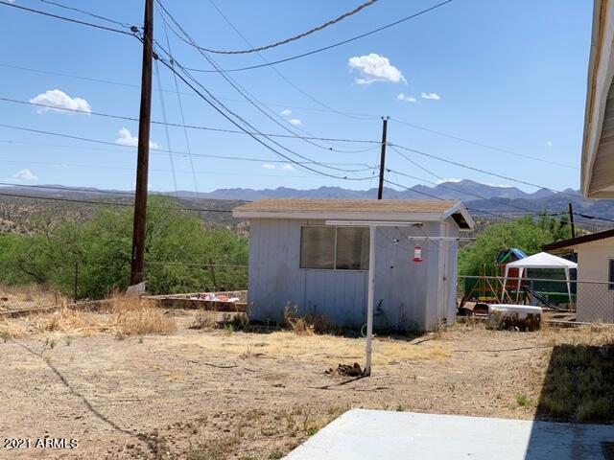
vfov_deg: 28.0
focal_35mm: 52
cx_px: 307
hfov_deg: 36.8
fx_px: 922
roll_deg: -2.1
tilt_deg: +0.5
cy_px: 230
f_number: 2.4
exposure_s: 1/1845
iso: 16
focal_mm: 6
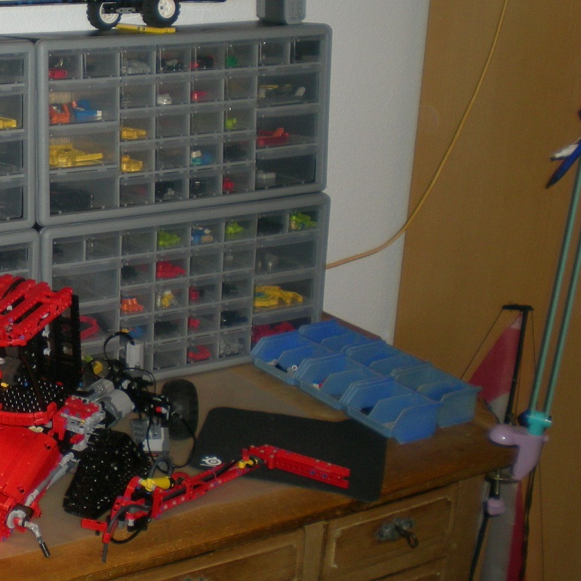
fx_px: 1272
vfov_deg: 25.7
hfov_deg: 24.6
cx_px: 11
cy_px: 231
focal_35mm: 67
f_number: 3.1
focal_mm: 6.3
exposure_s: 1/60
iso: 100
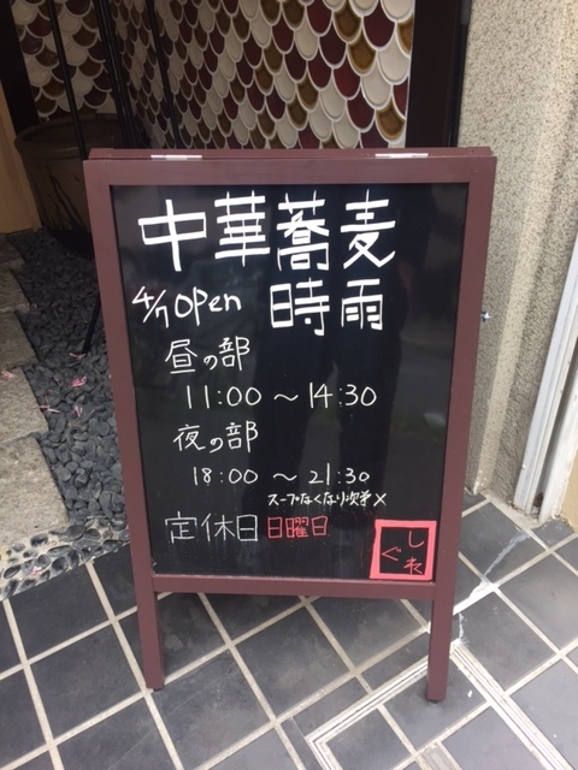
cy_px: 385
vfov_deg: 61.7
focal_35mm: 29
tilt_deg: -37.0
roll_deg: +2.0
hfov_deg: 48.2
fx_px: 646
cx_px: 289
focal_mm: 4.15
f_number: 2.2
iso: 40
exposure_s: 1/120
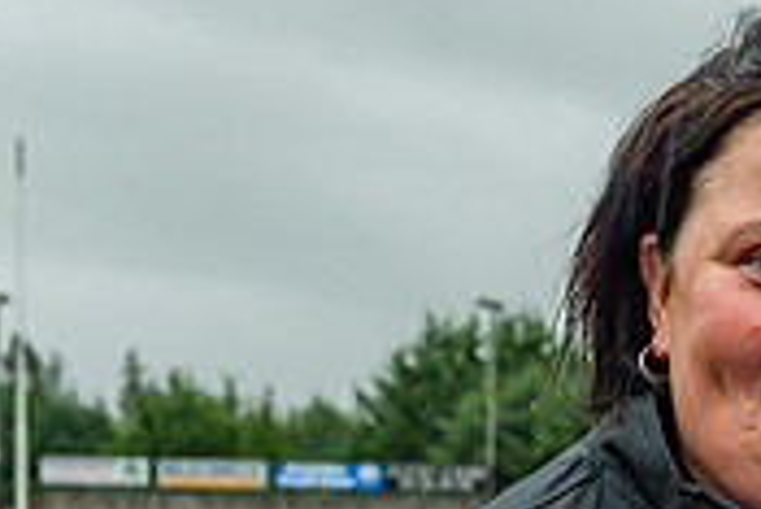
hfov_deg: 11.5
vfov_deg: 7.9
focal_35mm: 172
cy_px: 713
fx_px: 3639
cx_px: 1096
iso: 1600
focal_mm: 52
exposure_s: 1/100
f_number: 4.5
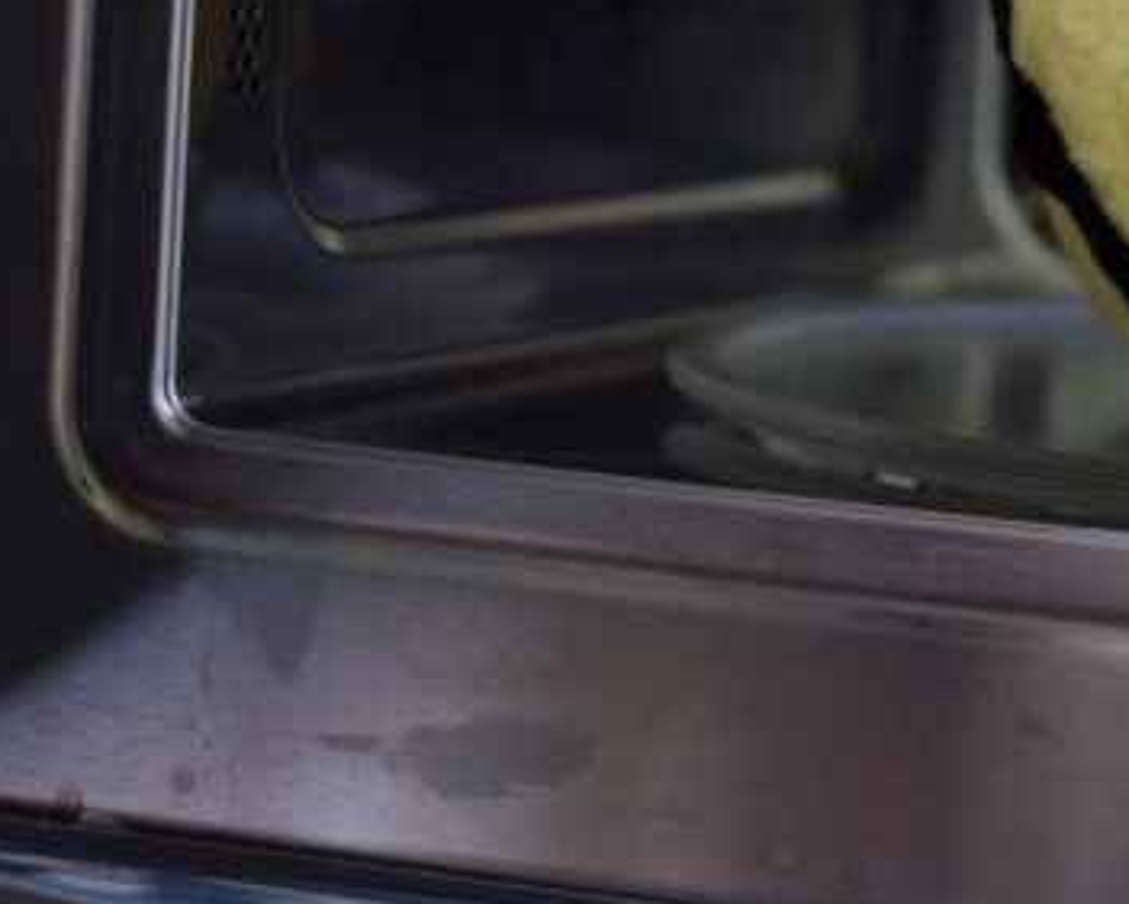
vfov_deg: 7.6
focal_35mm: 202
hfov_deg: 9.3
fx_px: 6749
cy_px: -325
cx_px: 1682
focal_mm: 35
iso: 800
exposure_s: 1/500
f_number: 2.2
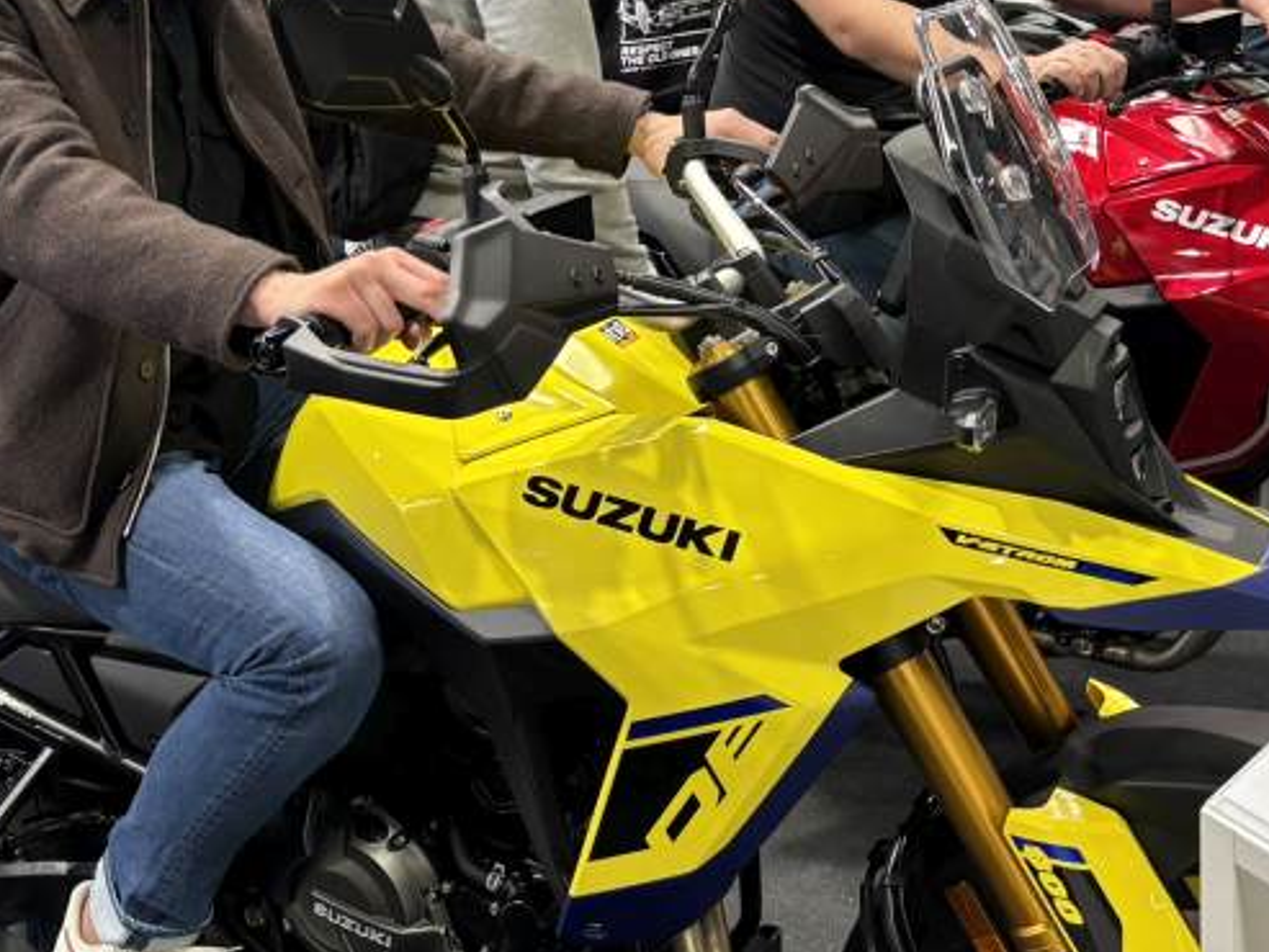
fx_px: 1980
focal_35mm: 54
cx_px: 265
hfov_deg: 34.5
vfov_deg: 27.0
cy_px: 466
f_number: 1.6
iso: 125
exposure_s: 1/50
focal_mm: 5.96
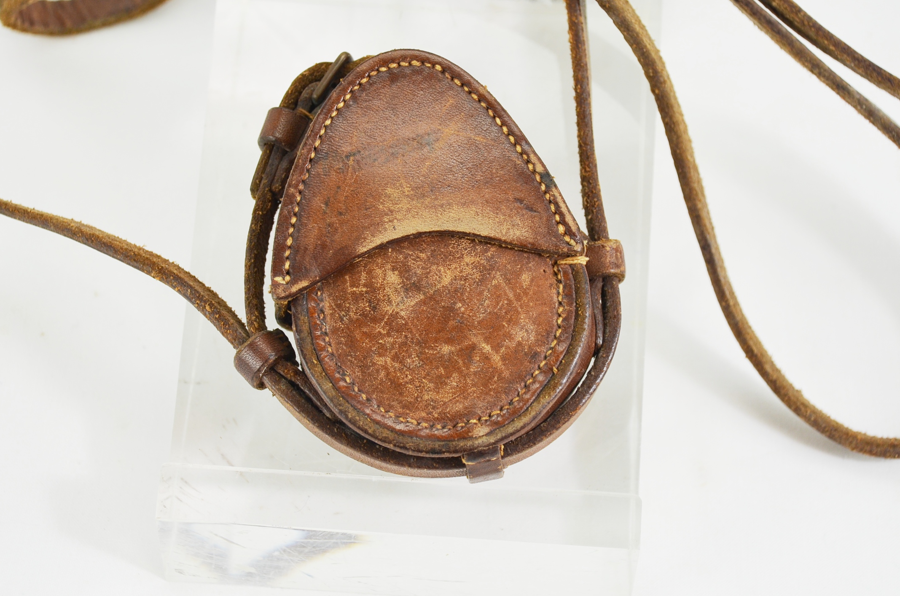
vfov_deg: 15.1
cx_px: 433
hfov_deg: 22.7
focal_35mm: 90
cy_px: 272
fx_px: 2245
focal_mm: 52
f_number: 5.6
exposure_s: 1/125
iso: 360
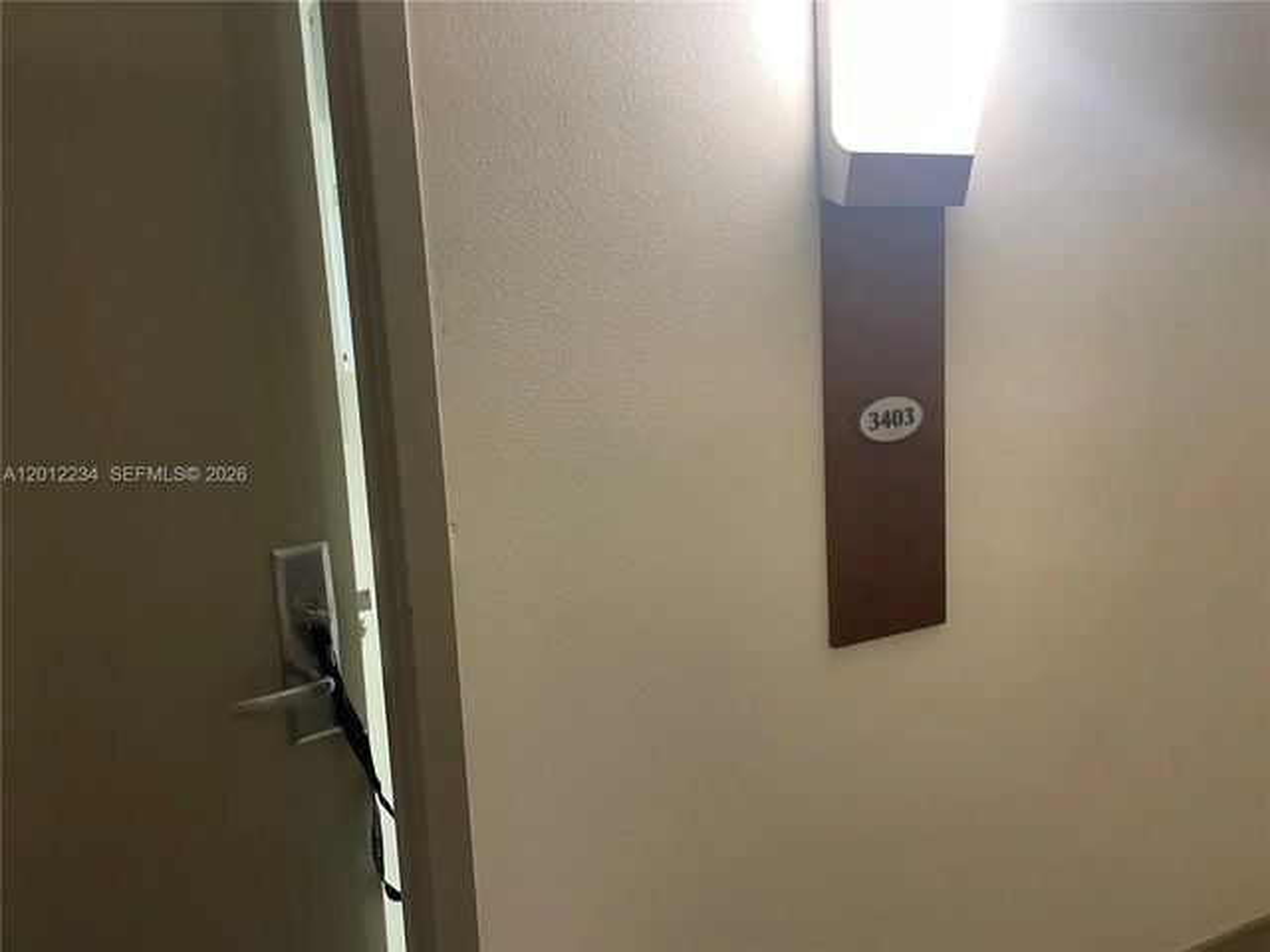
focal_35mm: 26
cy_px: 476
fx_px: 954
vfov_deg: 53.1
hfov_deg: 67.3
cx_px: 635
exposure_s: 1/60
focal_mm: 4.2
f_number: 1.6
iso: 200
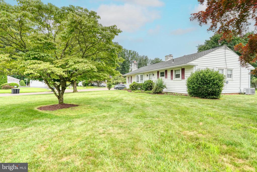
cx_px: 128
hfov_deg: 86.9
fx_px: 136
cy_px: 86
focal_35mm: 19
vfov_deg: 64.6
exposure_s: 1/80
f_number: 9
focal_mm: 19
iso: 200
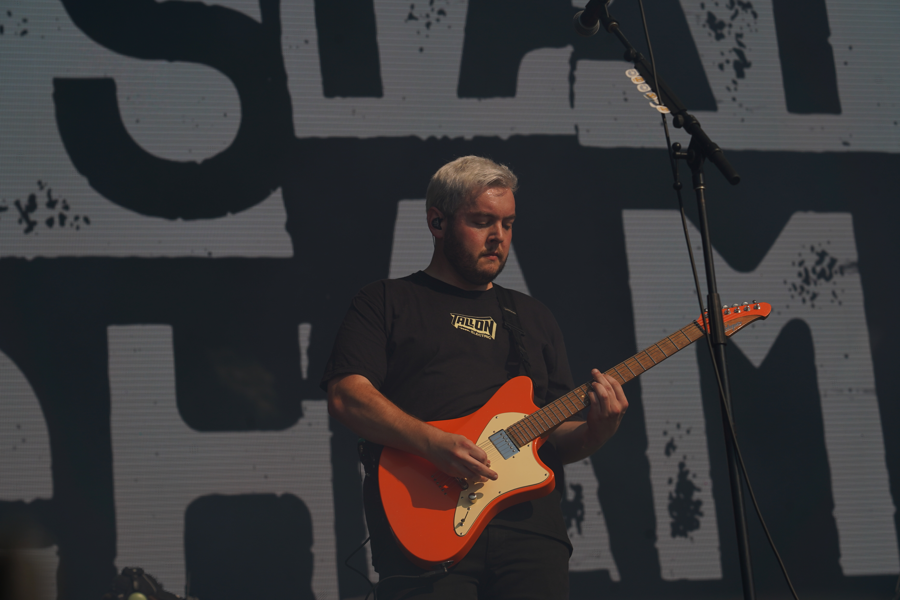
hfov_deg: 19.5
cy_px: 300
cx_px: 450
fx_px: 2625
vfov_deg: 13.0
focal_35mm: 105
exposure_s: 1/800
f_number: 8
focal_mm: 105
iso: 100
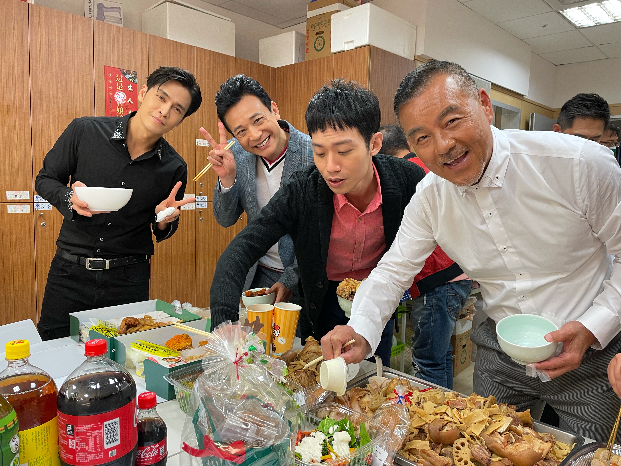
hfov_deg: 67.3
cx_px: 310
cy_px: 233
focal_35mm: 26
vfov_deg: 53.1
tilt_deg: -5.4
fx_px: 466
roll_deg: -1.3
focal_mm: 4.2
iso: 100
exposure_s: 1/60
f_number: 1.6
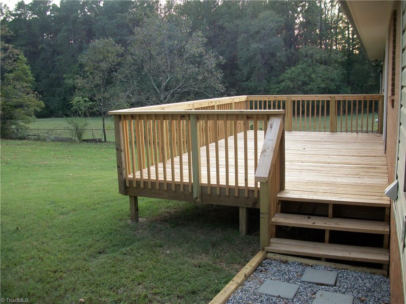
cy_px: 152
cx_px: 203
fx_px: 375
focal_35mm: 32
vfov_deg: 44.2
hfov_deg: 56.8
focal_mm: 5.7
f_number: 2.9
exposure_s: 1/100
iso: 80
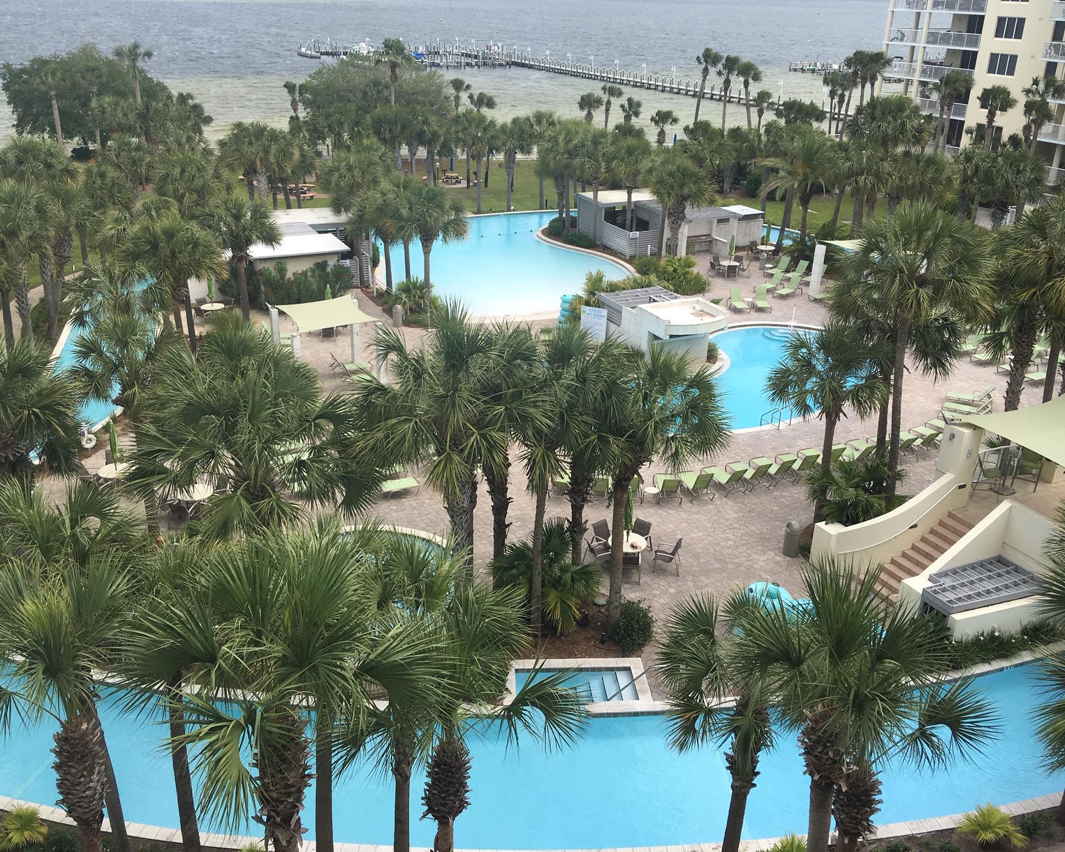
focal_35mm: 31
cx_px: 513
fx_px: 977
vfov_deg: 47.1
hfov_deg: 57.2
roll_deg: -1.2
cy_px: 433
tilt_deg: -24.3
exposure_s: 1/874
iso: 25
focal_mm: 4.15
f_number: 2.2
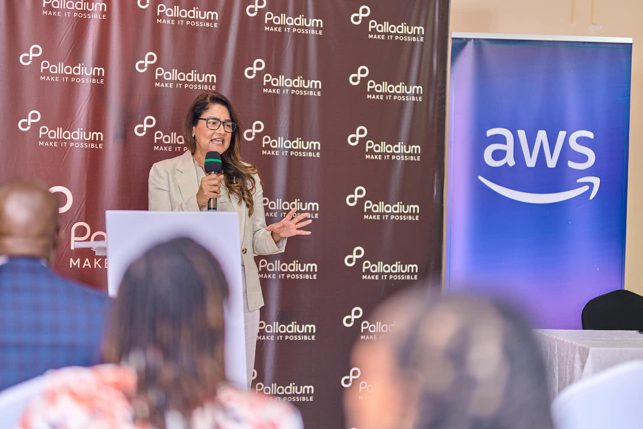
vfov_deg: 16.1
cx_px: 322
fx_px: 1518
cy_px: 214
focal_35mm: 85
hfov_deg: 23.9
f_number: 1.4
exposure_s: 1/160
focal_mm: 85
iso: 320
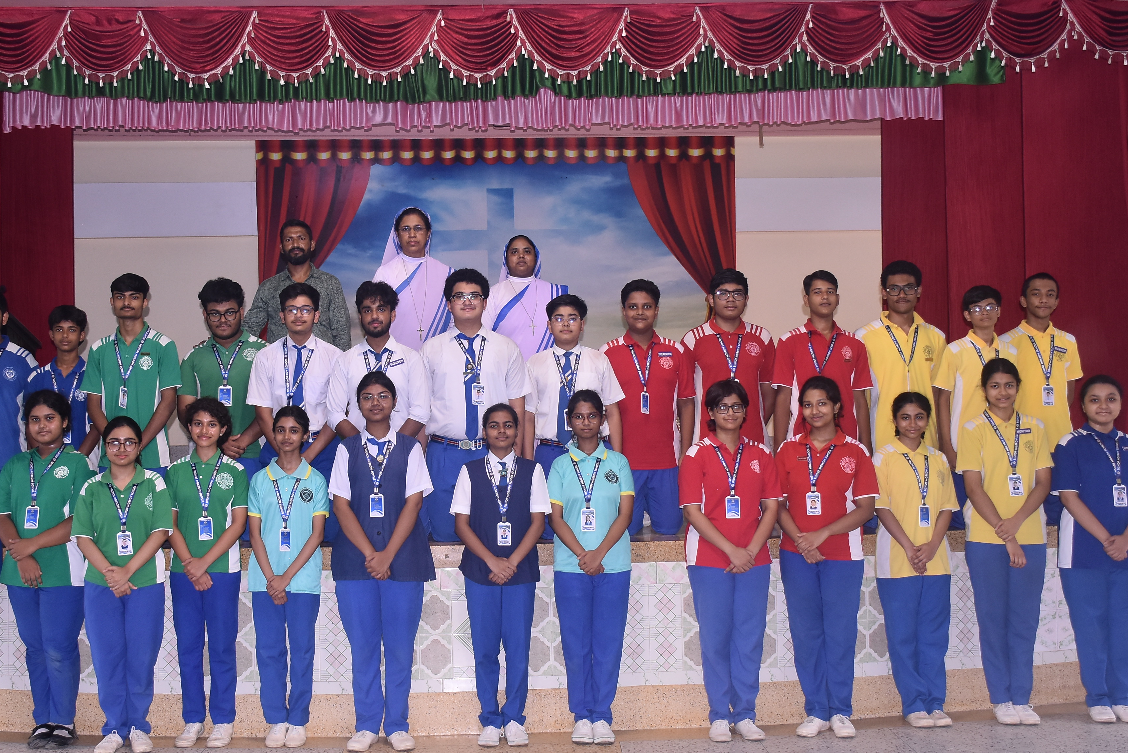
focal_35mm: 47
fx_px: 1473
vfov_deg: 28.7
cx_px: 476
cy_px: 393
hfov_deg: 41.8
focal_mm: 24
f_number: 5
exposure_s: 1/200
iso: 500
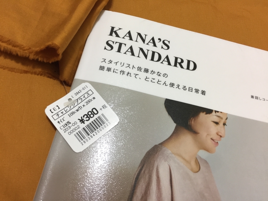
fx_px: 225
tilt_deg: -66.5
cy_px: 100
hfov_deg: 61.7
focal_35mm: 29
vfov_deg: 48.2
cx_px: 134
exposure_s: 1/33
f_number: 2.2
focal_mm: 4.15
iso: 160
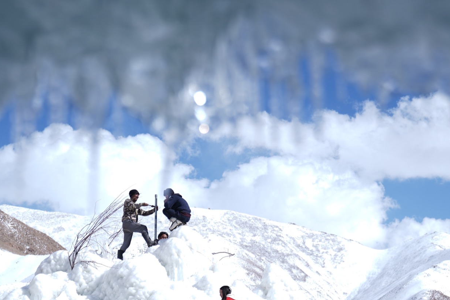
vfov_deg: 16.9
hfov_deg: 25.3
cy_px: 236
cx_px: 263
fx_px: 1000
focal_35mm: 80
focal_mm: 49
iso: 64
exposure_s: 1/1600
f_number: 2.8
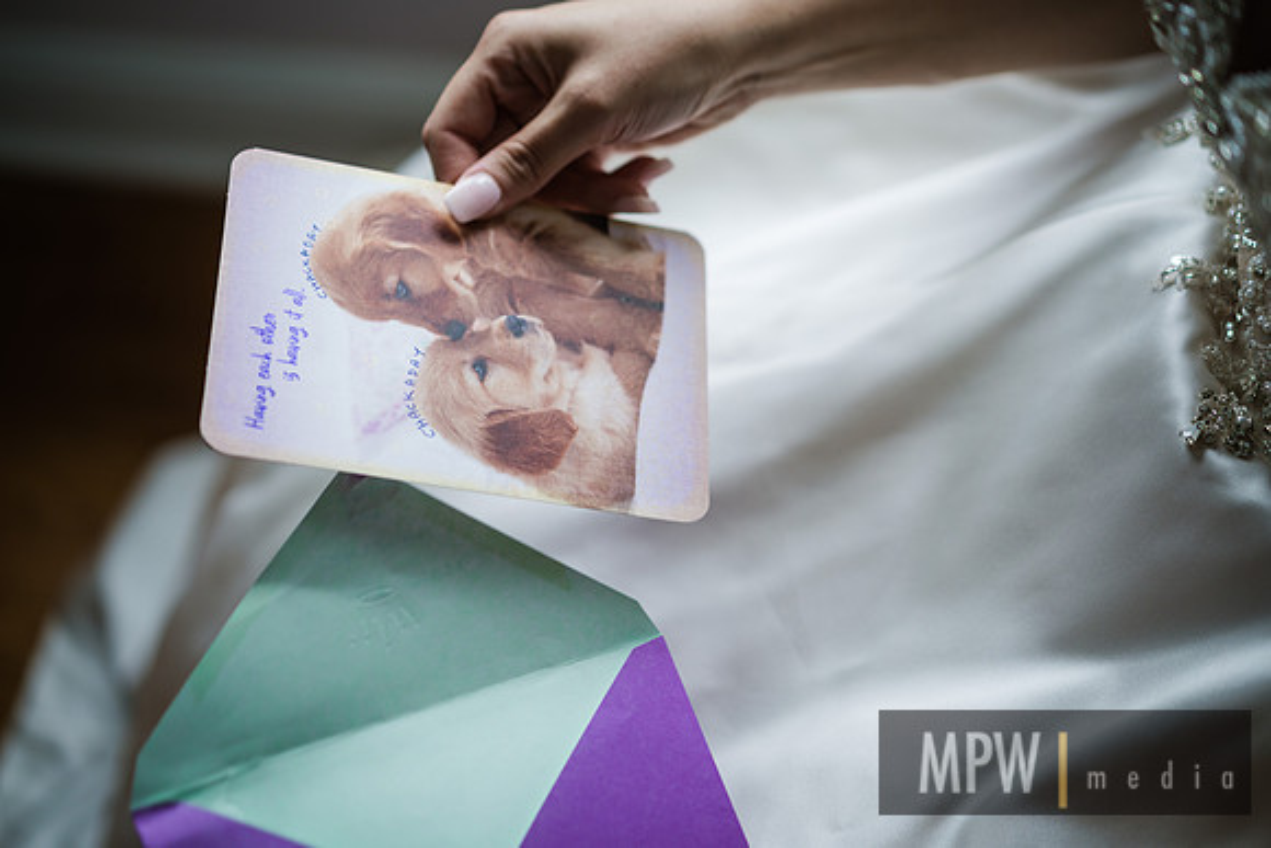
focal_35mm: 55
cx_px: 636
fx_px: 1942
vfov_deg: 24.6
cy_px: 424
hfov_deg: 36.2
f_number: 2
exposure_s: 1/160
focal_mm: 55
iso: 100
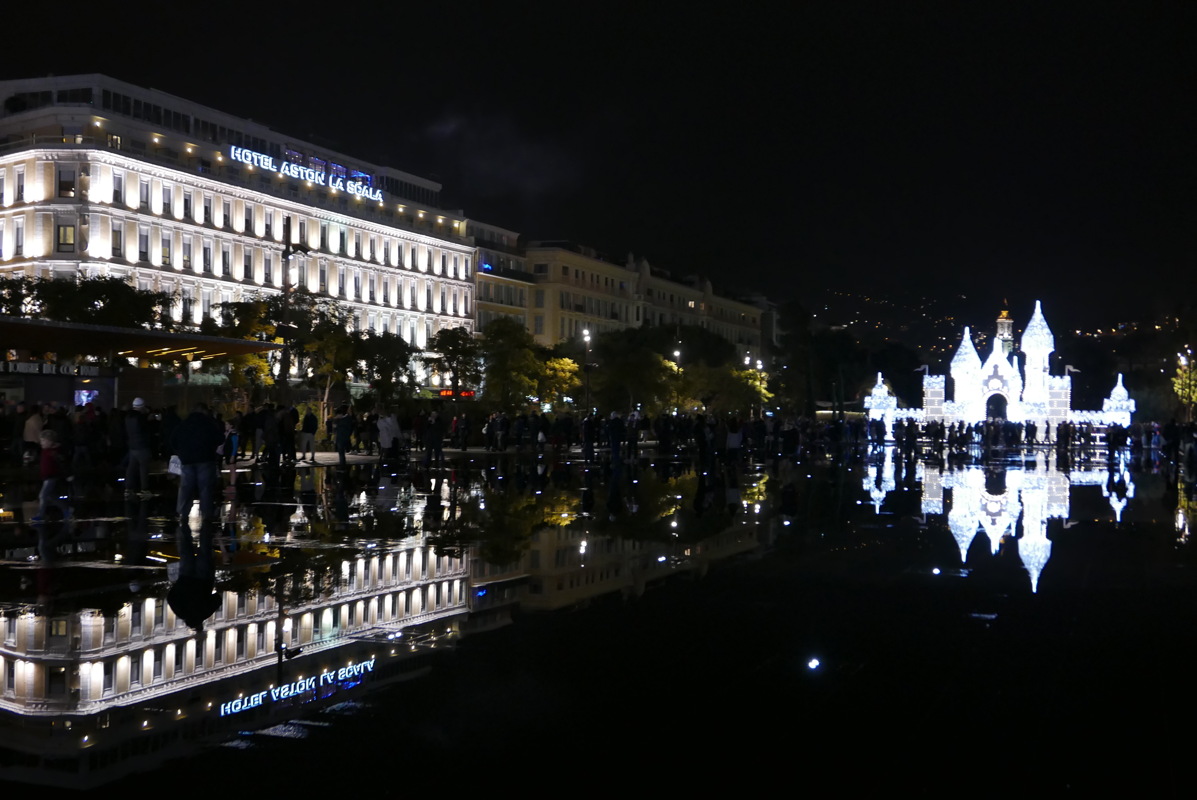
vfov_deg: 28.7
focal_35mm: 47
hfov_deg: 41.9
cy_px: 400
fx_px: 1564
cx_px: 598
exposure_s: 1/50
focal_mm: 21.3
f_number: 2.6
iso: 1600
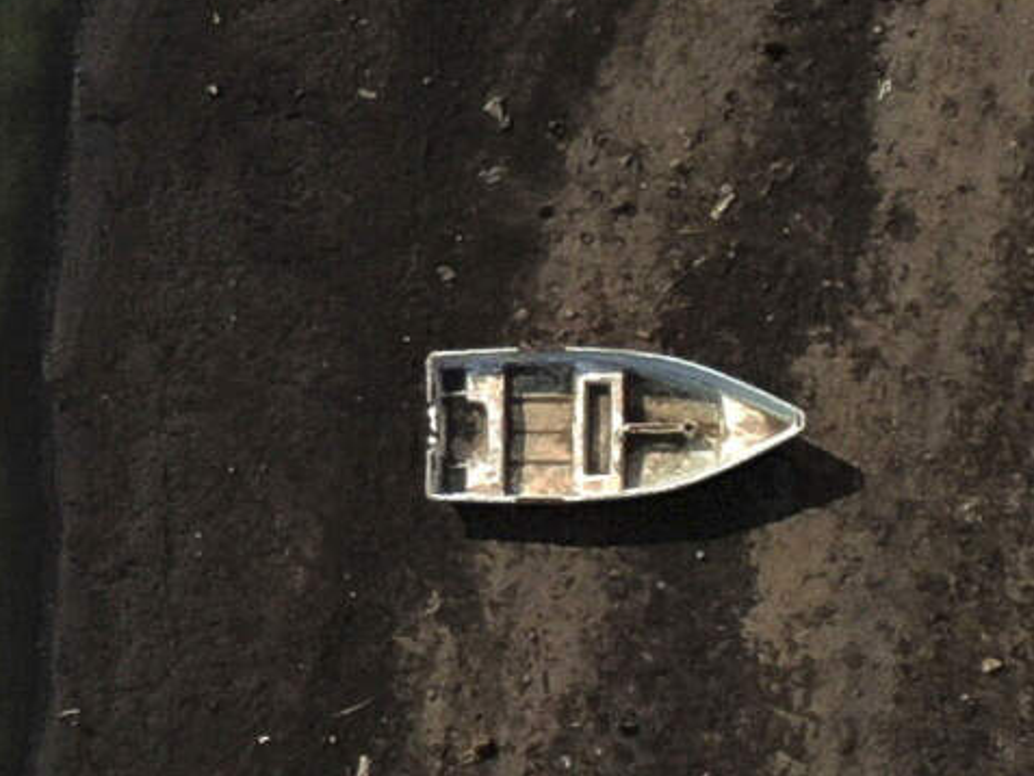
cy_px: 254
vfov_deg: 4.9
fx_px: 9023
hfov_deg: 6.5
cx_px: 37
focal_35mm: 302
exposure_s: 1/1250
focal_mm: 8.6
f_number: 3.8
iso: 100
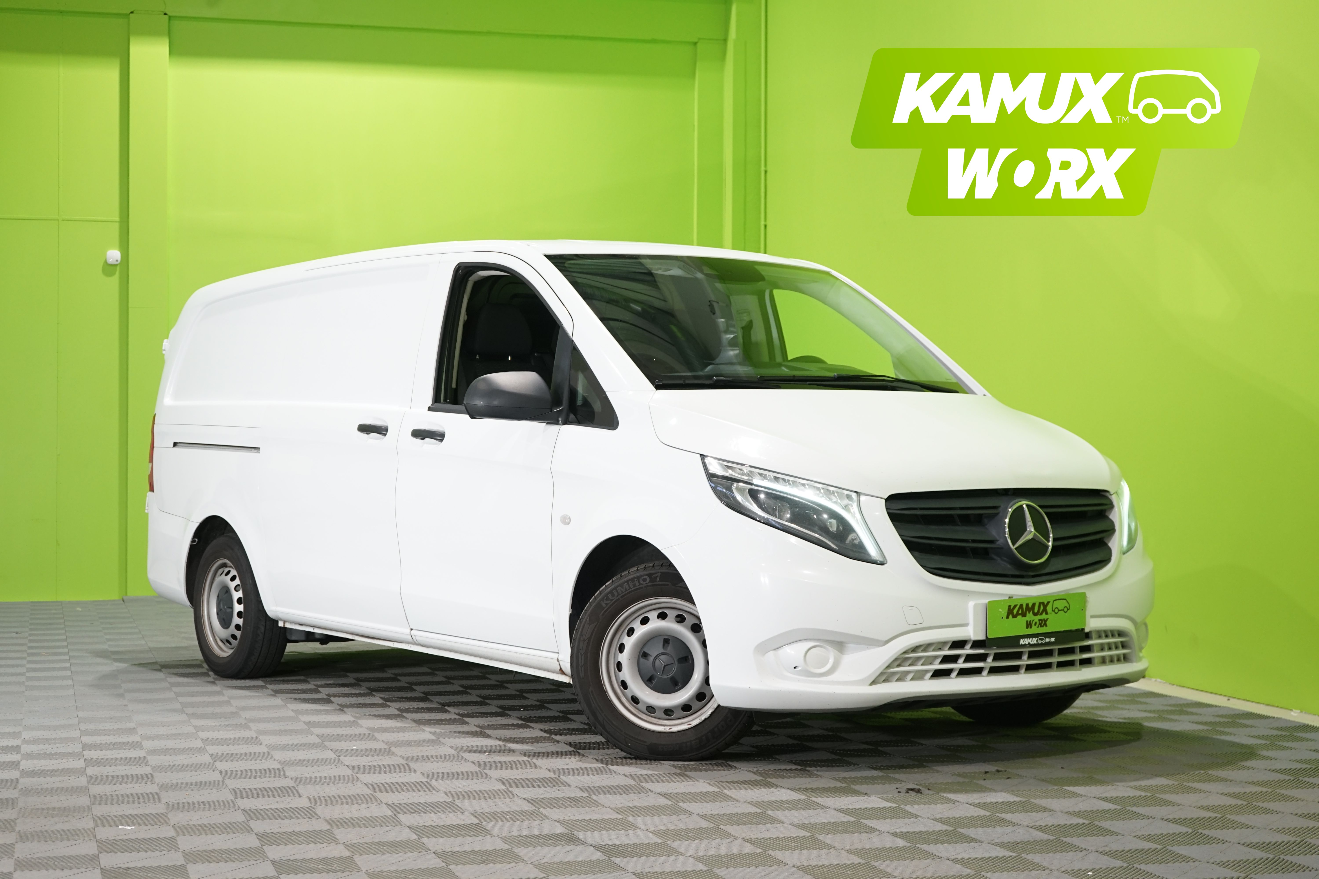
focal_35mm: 58
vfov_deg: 23.4
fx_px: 2125
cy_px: 440
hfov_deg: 34.5
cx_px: 660
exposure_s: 1/30
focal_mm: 58
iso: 800
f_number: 5.6
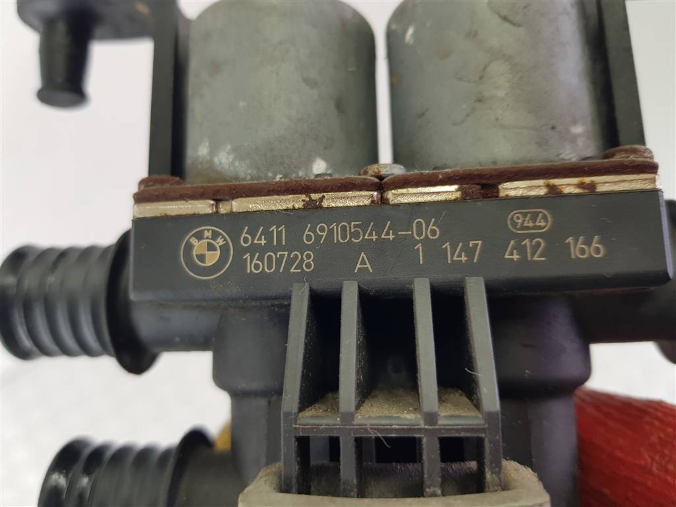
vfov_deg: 53.1
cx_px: 338
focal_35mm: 26
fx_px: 508
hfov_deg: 67.3
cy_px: 254
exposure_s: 1/100
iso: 50
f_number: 1.7
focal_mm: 4.2
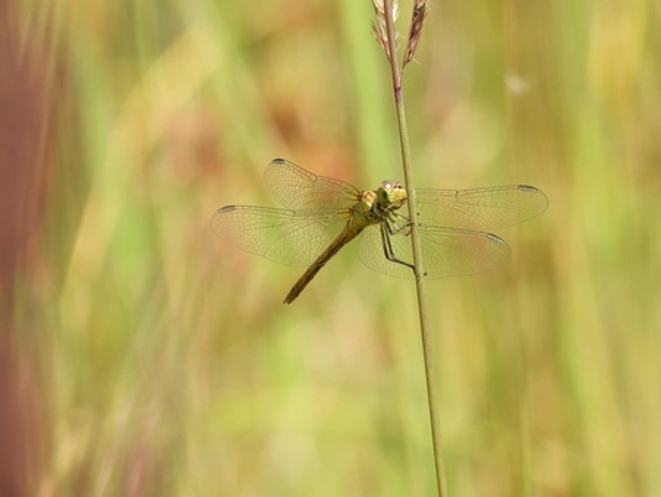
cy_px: 167
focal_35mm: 709
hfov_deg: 2.8
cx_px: 339
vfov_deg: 2.1
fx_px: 13549
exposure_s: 1/250
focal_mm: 89.2
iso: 100
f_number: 5.6
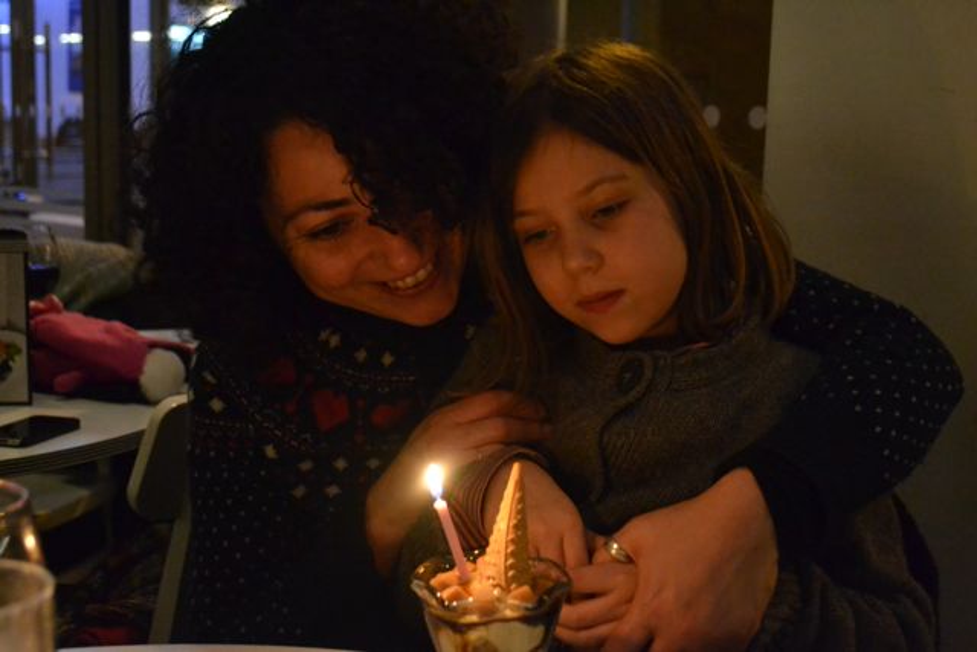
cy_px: 326
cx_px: 488
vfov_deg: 26.5
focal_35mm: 51
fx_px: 1384
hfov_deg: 38.9
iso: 4500
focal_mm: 34
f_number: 5
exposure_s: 1/30
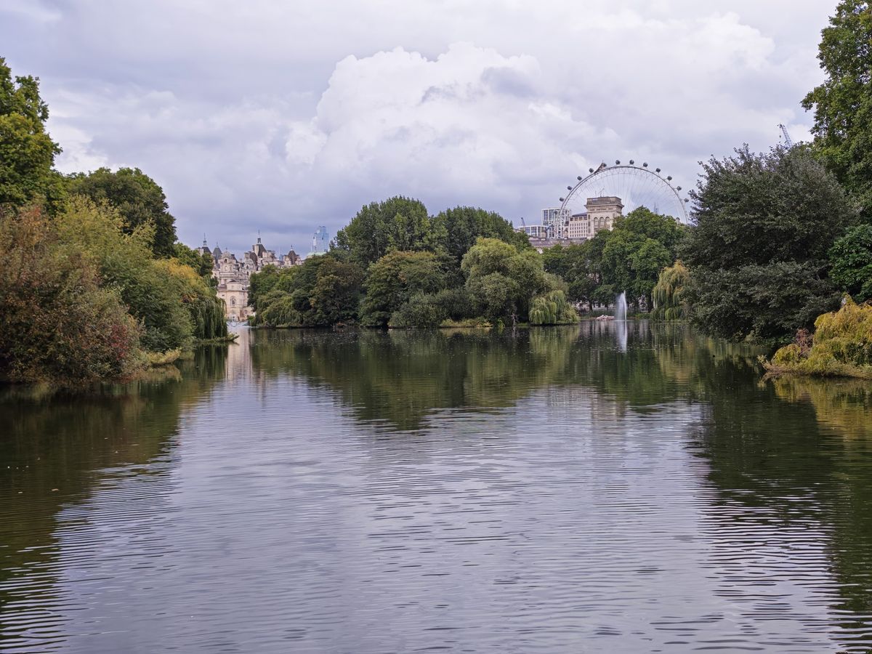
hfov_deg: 41.2
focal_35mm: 46
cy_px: 327
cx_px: 436
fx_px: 1159
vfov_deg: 31.5
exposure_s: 1/680
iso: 50
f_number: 1.6
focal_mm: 5.4
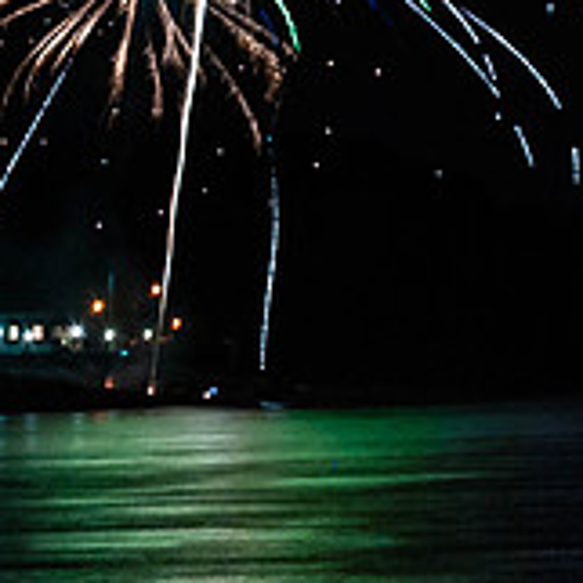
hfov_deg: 3.3
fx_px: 9985
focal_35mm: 524
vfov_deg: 3.3
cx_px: 832
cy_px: -180
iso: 100
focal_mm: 75
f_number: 13
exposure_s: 7.2
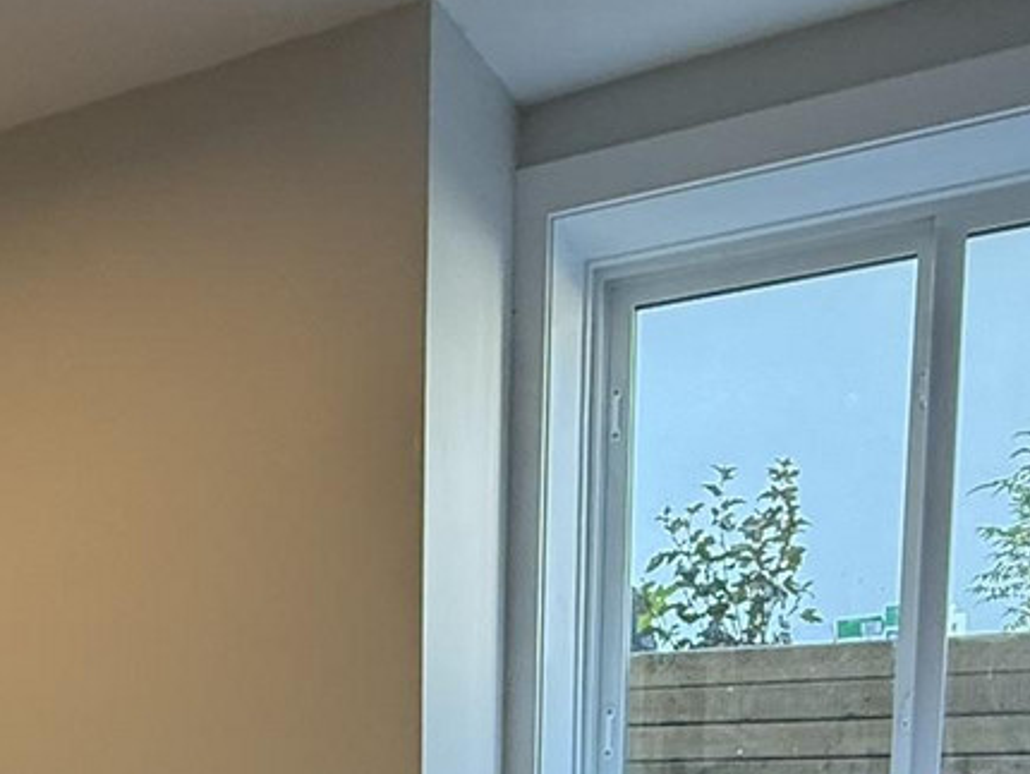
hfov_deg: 35.3
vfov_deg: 25.6
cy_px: 968
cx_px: 55
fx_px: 1489
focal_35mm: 50
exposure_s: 1/120
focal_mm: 2.22
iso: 320
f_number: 2.2
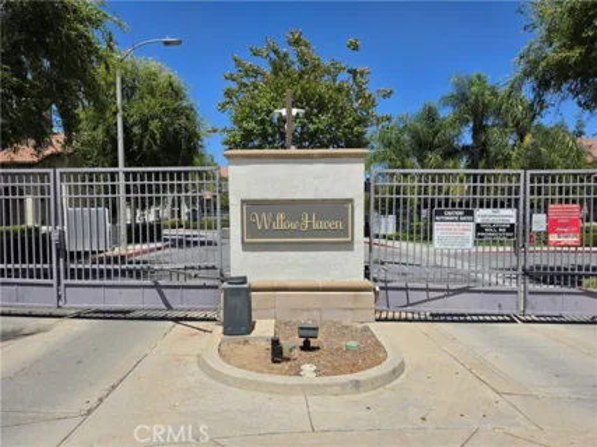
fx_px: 397
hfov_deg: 73.9
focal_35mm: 23
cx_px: 298
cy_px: 224
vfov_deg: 58.9
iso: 64
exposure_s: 1/7939
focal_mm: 6.5
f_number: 1.4
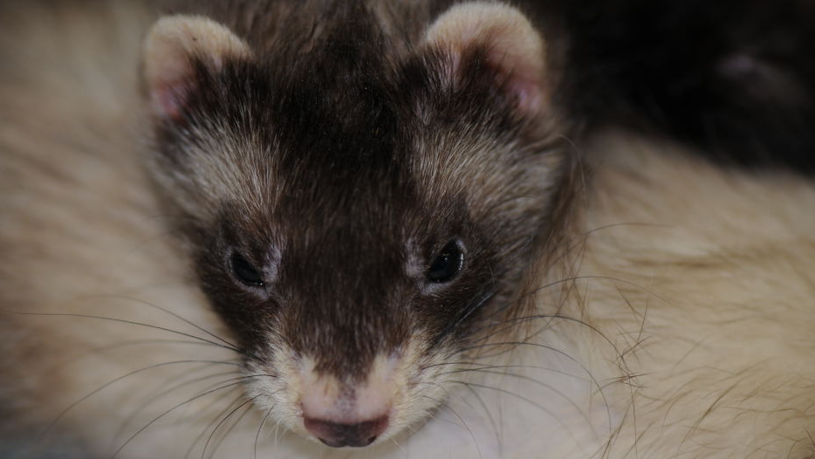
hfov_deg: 11.9
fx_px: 3903
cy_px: 239
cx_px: 393
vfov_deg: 6.7
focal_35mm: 181
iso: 200
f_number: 3.5
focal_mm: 105
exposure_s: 1/60
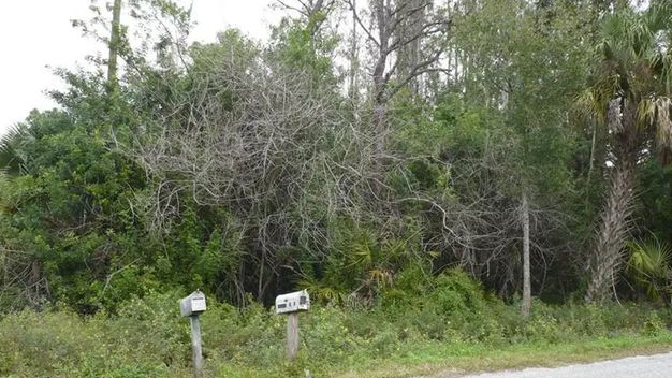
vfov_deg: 30.2
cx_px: 335
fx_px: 695
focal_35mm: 39
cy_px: 247
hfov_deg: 51.6
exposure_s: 1/160
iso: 100
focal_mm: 5.8
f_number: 2.8
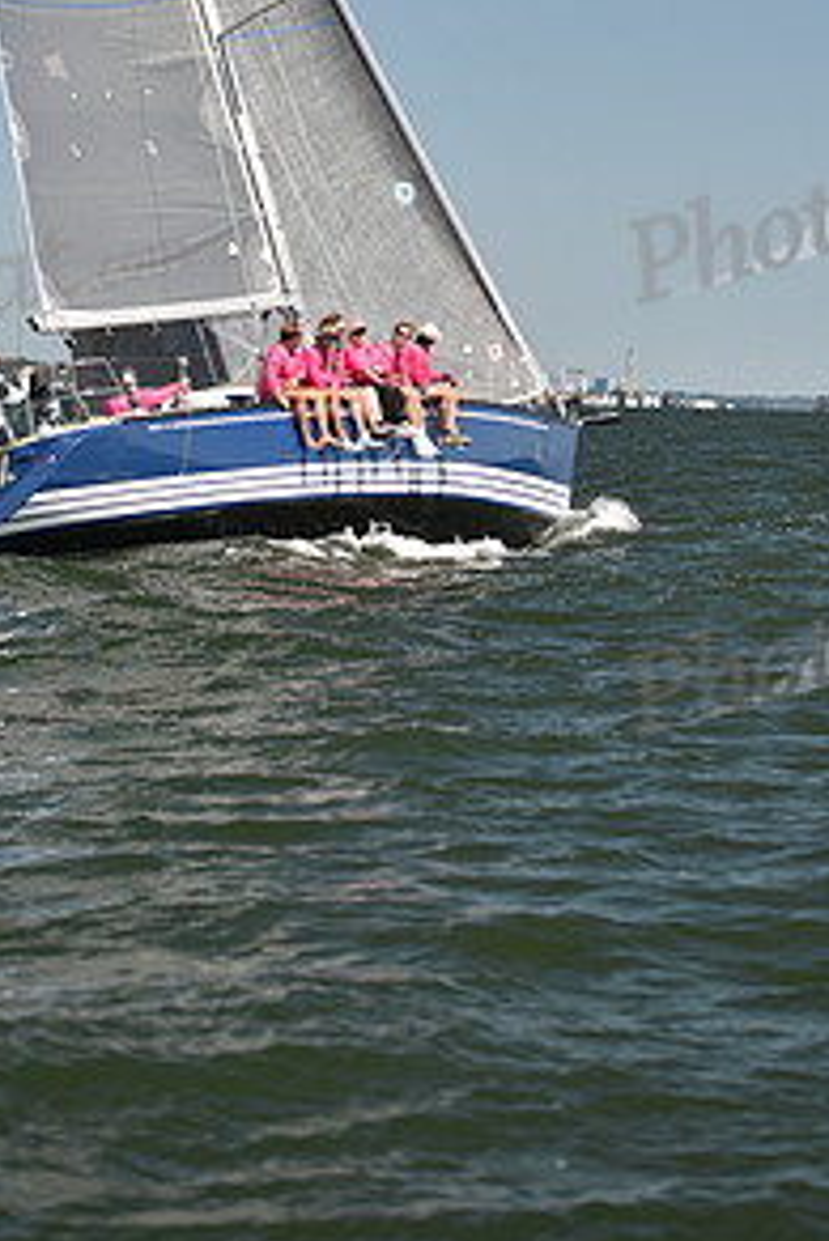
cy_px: 34
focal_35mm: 139
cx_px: 410
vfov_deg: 14.5
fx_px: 4795
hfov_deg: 9.9
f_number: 3.2
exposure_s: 1/1250
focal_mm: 70
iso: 250
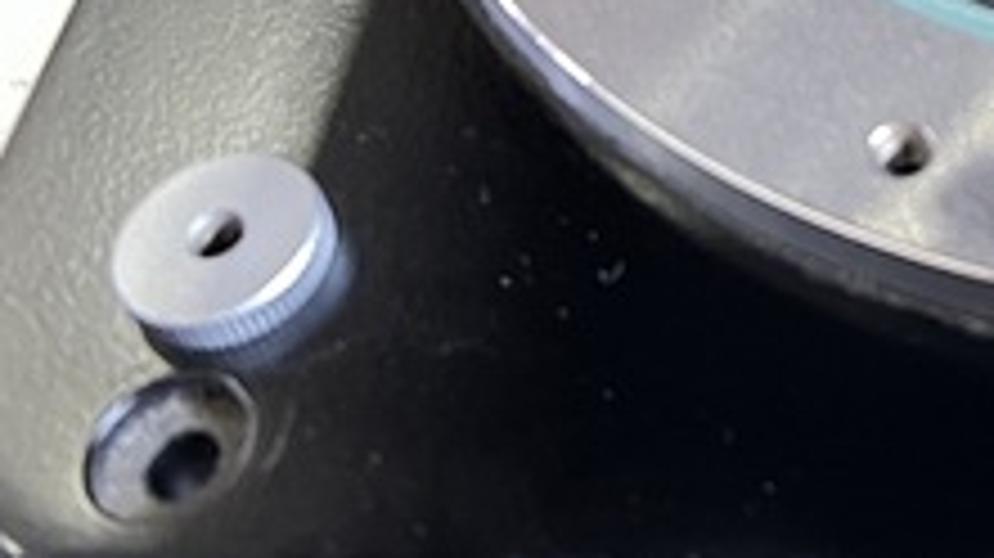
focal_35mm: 82
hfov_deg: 23.1
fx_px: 2160
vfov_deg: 13.7
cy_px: -310
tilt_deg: -44.7
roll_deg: +0.3
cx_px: 1282
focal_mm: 5.7
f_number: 1.5
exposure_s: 1/32
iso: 640
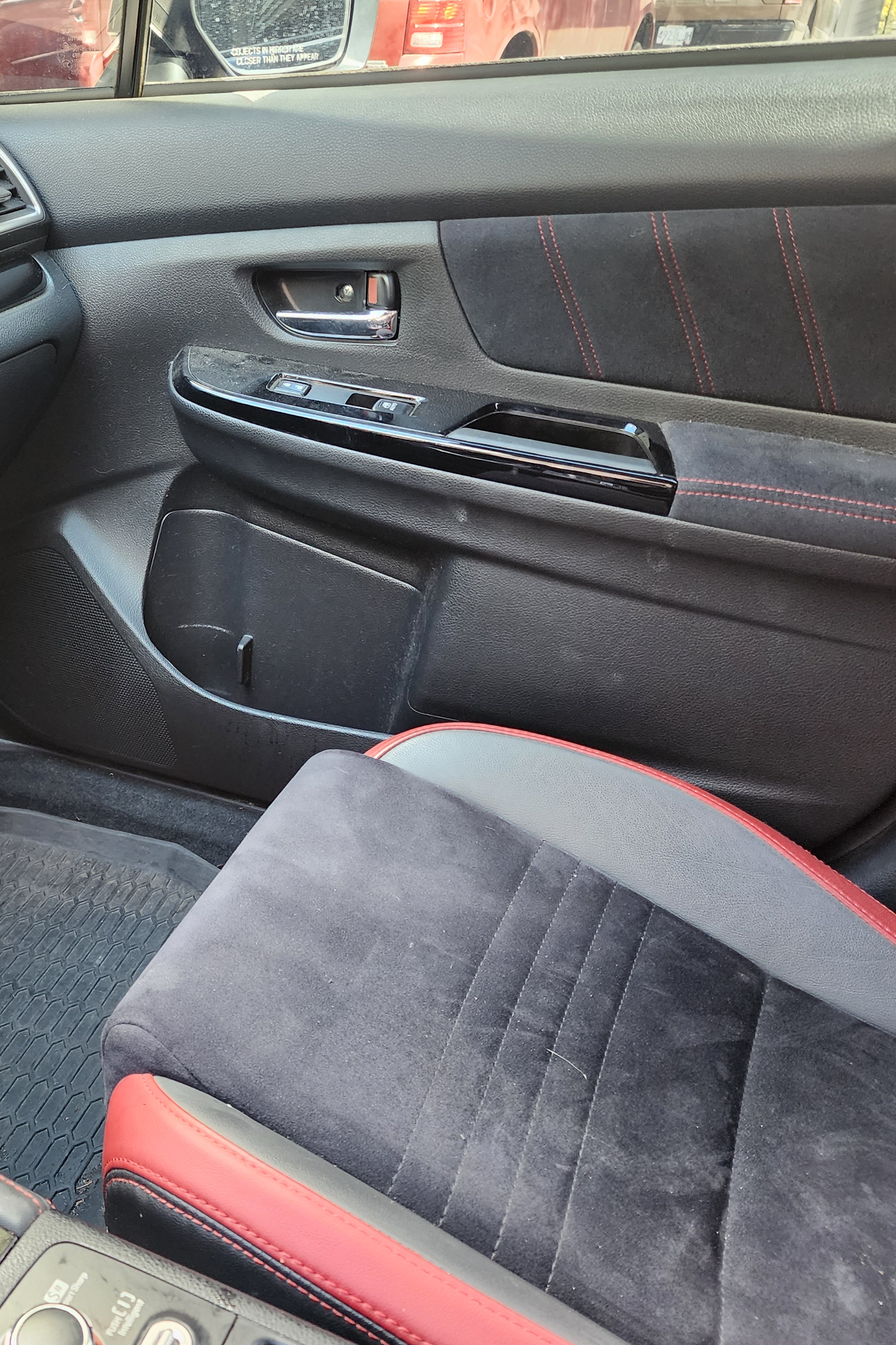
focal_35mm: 33
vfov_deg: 57.2
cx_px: 146
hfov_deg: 38.1
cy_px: 677
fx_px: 1232
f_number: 1.8
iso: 320
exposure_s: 1/120
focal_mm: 6.4
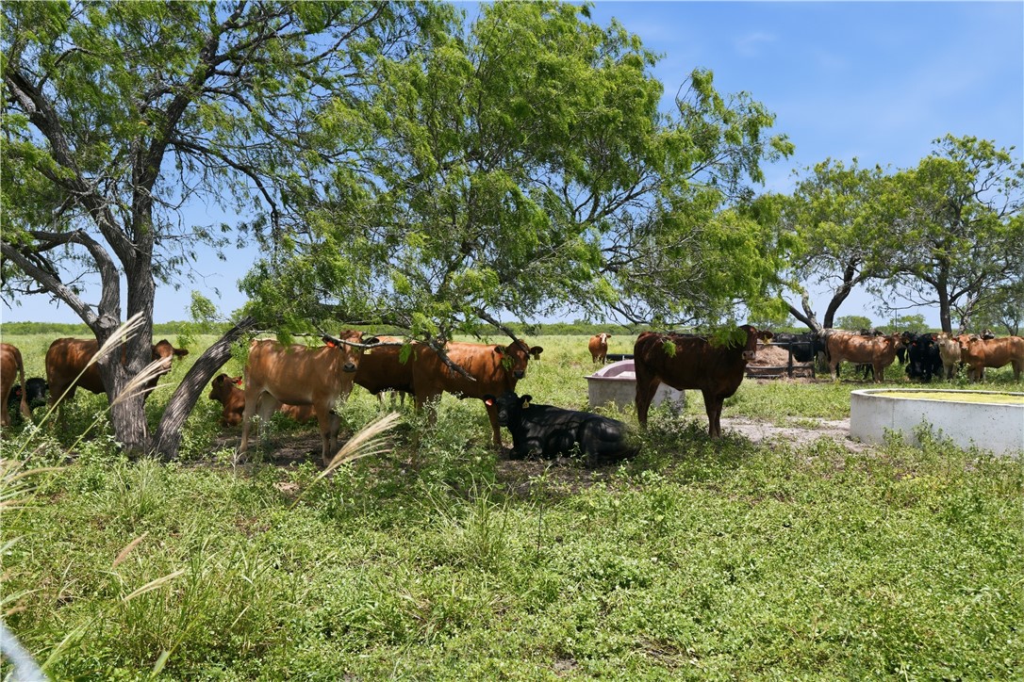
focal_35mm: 35
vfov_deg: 37.9
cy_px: 341
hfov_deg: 54.4
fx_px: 995
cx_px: 512
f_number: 6.3
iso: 100
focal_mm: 35
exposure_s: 1/100
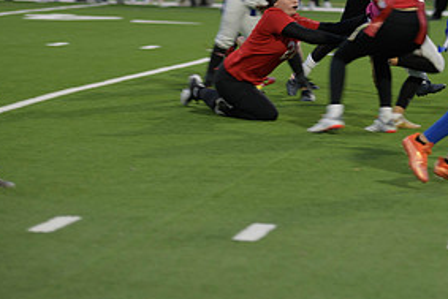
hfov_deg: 8.2
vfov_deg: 5.5
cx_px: 336
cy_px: 9
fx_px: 3113
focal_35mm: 250
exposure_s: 1/200
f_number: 2.8
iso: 360
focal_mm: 122
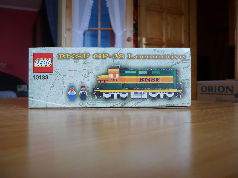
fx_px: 241
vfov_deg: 40.7
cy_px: 89
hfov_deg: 52.6
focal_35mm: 35
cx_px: 119
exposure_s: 1/25
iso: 100
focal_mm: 5.8
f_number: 2.8
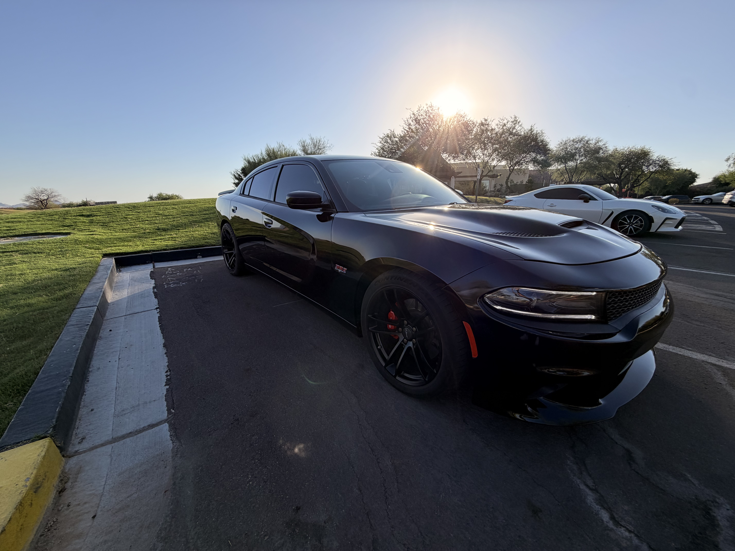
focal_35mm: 14
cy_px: 276
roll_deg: -0.9
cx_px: 368
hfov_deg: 102.1
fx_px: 297
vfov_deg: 85.7
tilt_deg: -13.3
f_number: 2.2
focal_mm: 2.22
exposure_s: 1/770
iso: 25
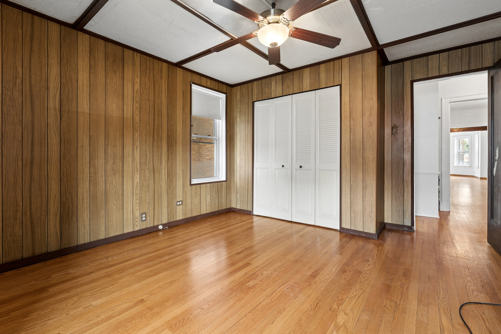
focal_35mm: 16
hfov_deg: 96.7
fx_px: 223
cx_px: 250
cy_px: 167
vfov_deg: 73.7
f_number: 8
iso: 400
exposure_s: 1/15
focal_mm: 16
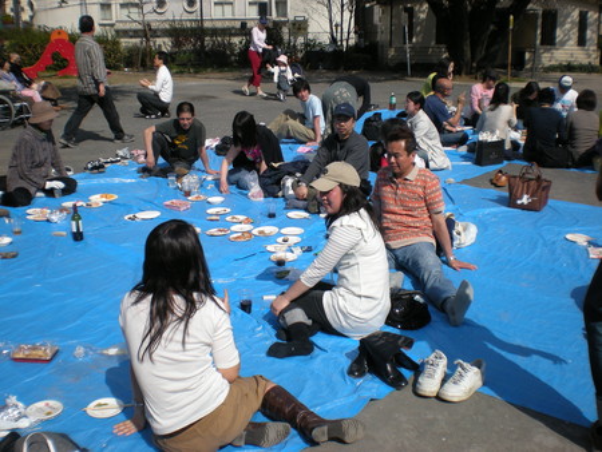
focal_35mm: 38
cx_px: 301
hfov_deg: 49.0
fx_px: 661
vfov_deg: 37.8
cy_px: 226
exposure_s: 1/579
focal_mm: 6.3
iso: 64
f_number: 4.6
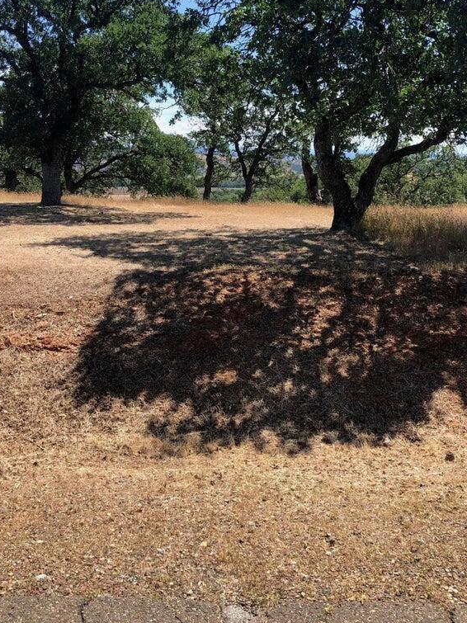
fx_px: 684
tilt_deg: -3.6
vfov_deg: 48.3
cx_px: 229
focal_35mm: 38
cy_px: 215
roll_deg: -0.5
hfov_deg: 37.7
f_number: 1.8
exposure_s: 1/1021
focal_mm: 3.99
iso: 20
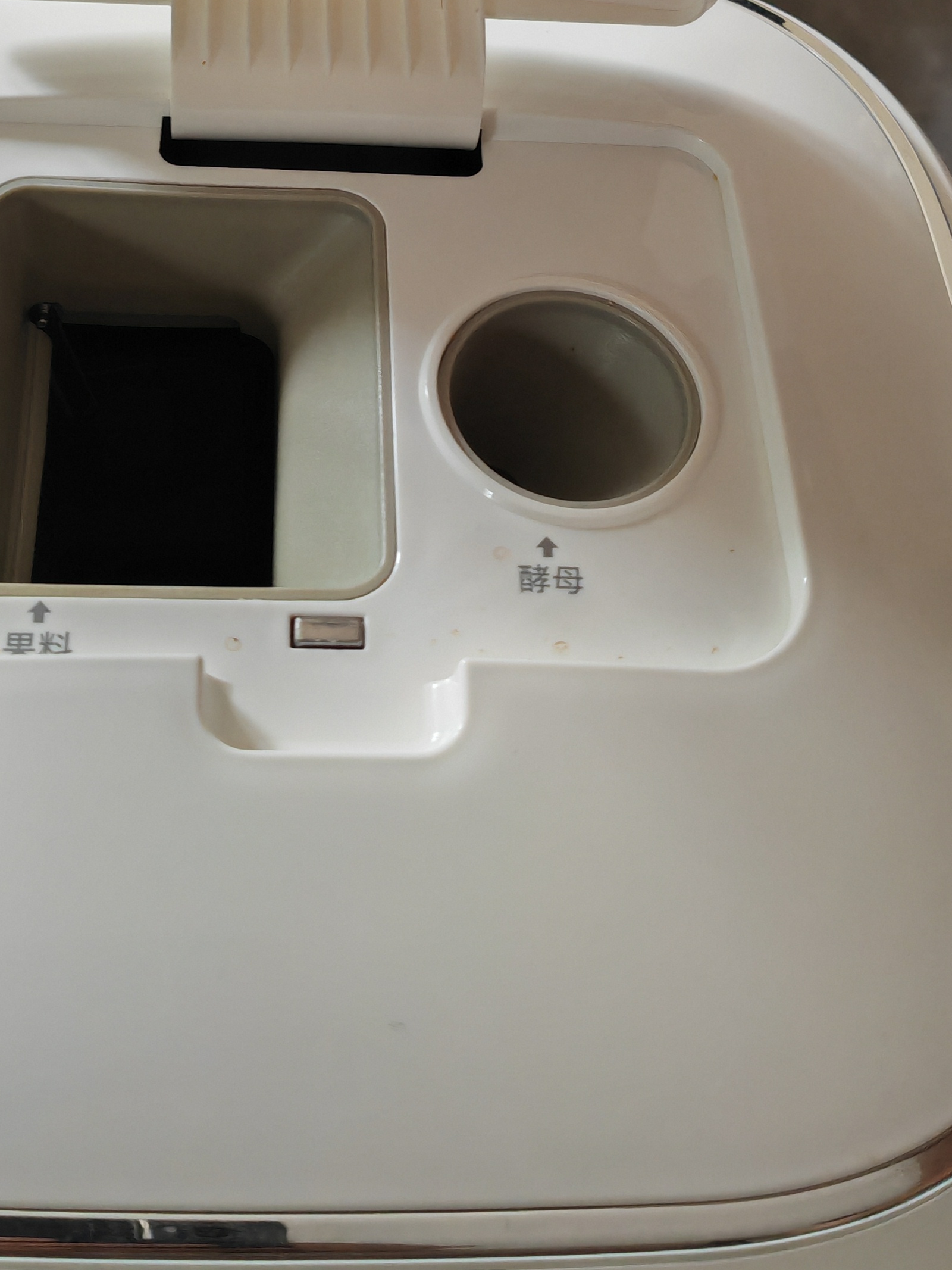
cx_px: 328
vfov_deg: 38.9
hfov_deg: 30.1
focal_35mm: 48
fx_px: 1760
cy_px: 364
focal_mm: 5.3
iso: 320
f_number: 1.9
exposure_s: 1/100
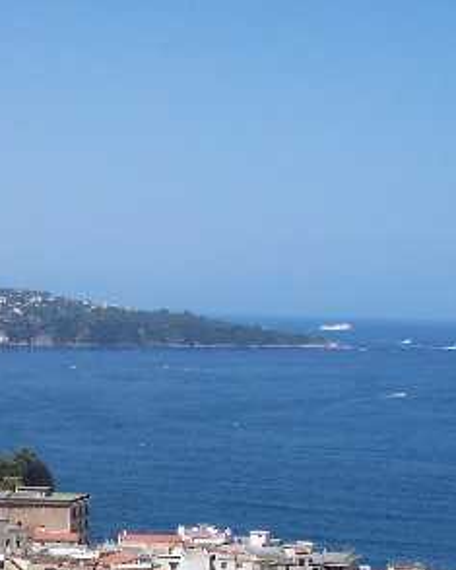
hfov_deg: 14.7
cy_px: 454
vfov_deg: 18.8
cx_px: -111
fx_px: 1705
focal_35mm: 101
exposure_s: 1/1000
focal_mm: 8
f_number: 4.8
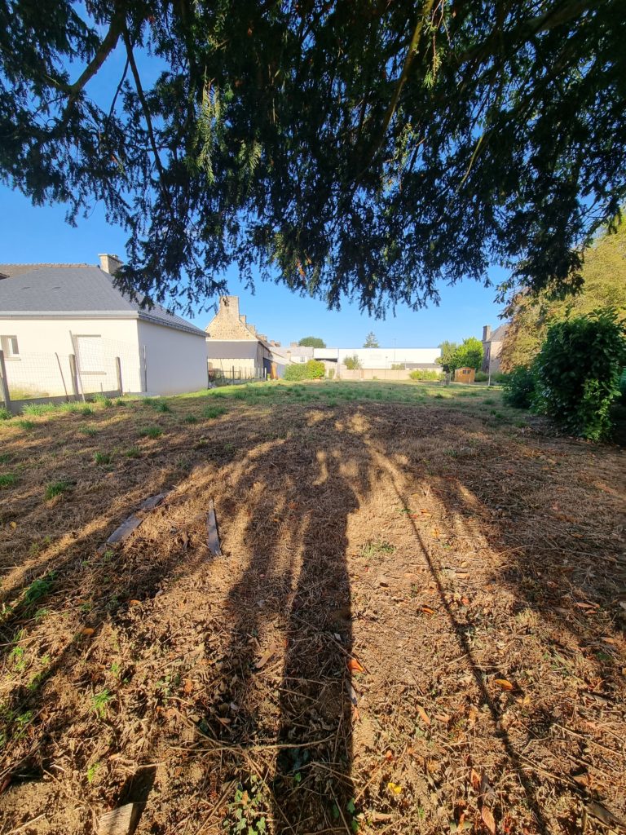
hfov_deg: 89.9
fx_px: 313
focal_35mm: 13
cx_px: 313
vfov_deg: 106.2
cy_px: 418
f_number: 2.2
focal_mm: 2.2
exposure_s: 1/782
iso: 50
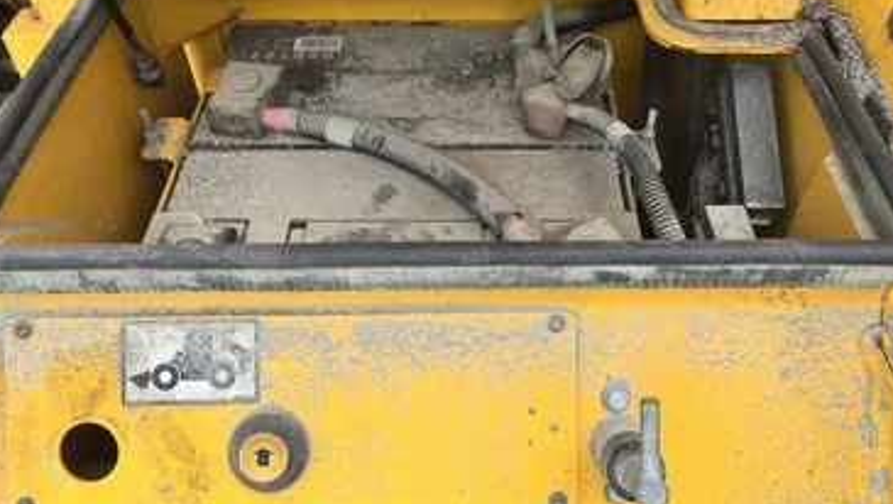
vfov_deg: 37.8
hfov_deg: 62.5
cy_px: 210
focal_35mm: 31
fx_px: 735
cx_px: 470
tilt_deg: -49.9
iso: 50
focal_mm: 5.1
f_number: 1.6
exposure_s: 1/628
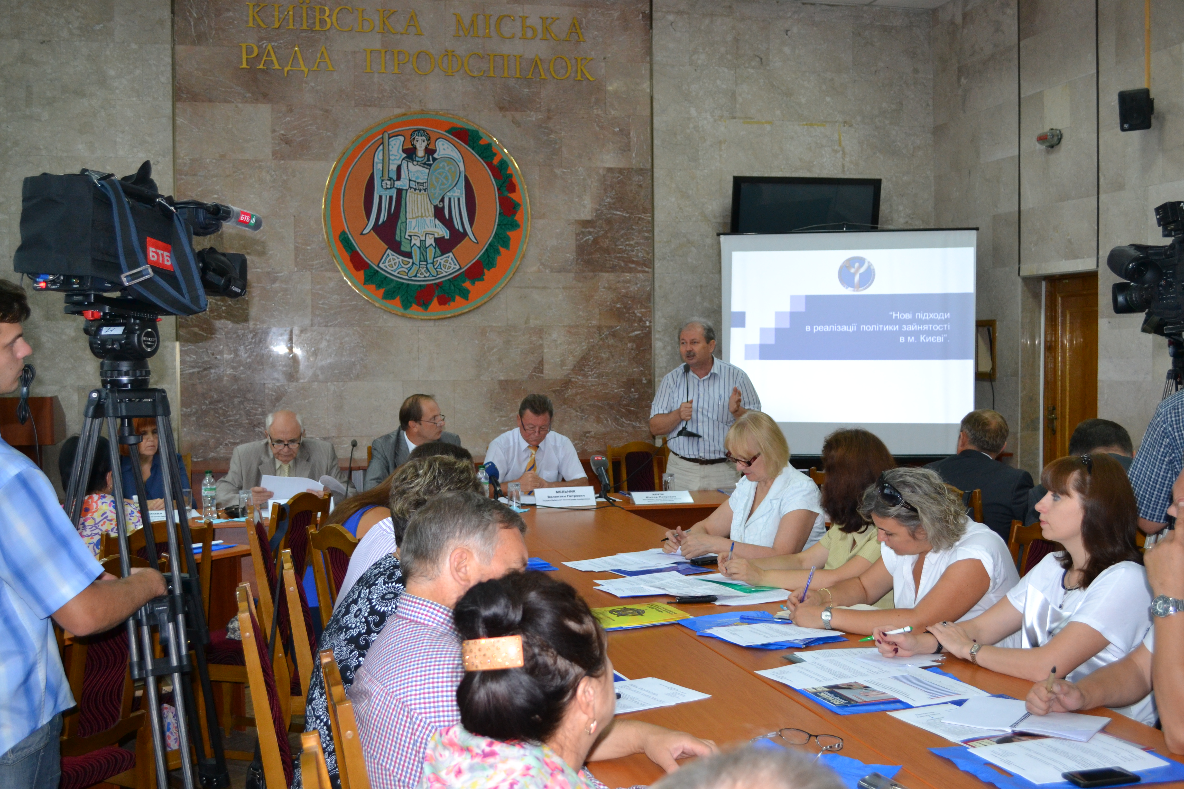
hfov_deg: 49.6
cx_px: 592
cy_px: 394
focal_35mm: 39
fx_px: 1283
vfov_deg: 34.2
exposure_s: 1/60
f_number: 4.2
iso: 900
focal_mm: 26
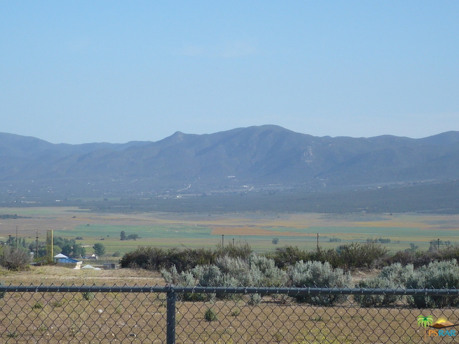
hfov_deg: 12.4
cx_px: 230
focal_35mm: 159
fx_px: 2108
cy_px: 172
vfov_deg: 9.3
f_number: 5
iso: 100
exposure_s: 1/500
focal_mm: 17.4
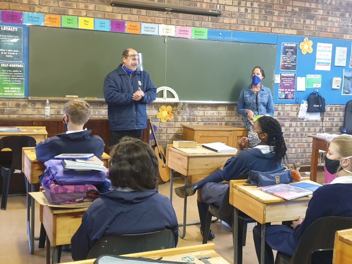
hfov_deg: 65.3
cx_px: 180
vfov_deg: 51.3
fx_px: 274
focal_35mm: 27
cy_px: 131
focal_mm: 4.3
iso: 320
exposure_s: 1/50
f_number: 1.5
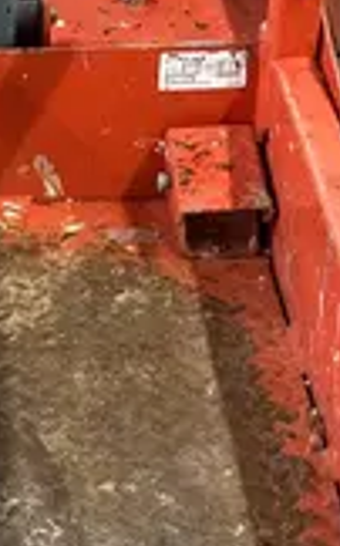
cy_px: 325
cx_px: -175
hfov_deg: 10.1
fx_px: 1857
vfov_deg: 16.7
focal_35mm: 125
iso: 400
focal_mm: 5.7
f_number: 1.5
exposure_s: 1/60
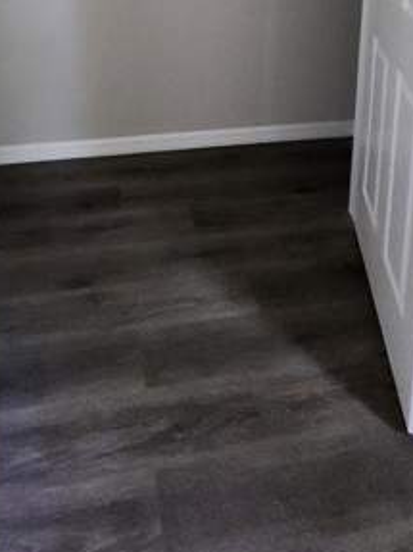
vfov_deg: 47.5
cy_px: -35
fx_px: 462
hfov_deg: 47.9
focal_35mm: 29
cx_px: 163
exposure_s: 1/24
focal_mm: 1.74
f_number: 2.2
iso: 800
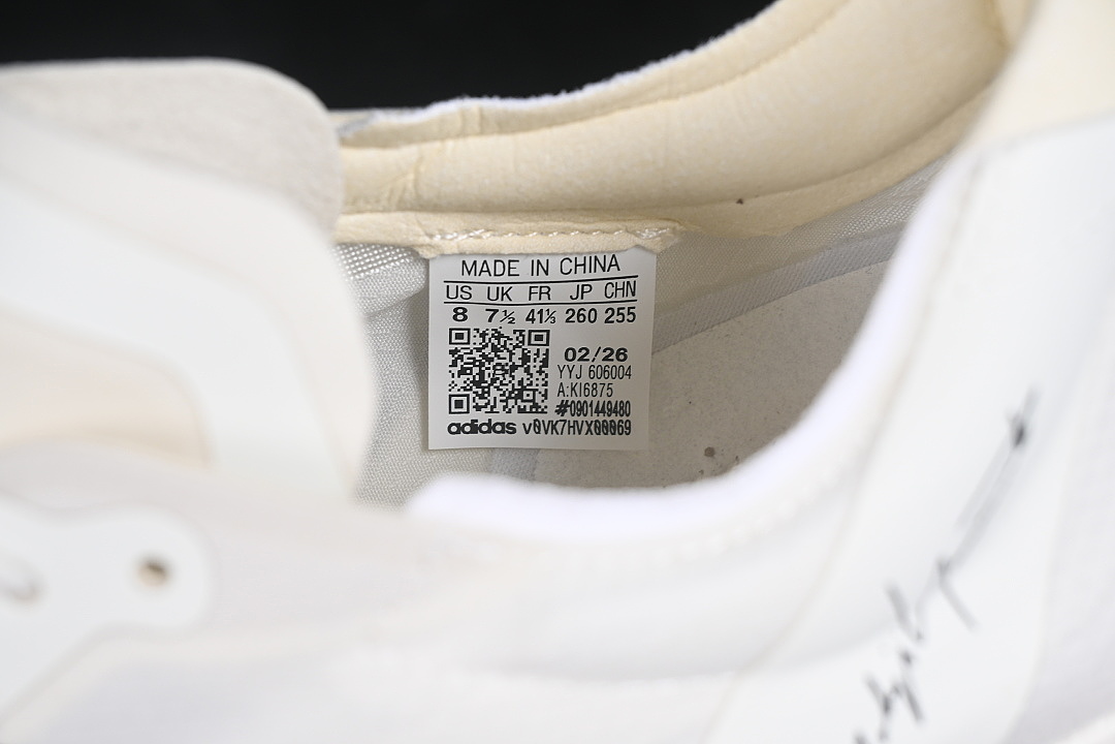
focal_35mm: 75
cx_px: 558
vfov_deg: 18.2
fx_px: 2323
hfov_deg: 27.0
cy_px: 372
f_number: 7.1
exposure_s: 1/80
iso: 160
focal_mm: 50
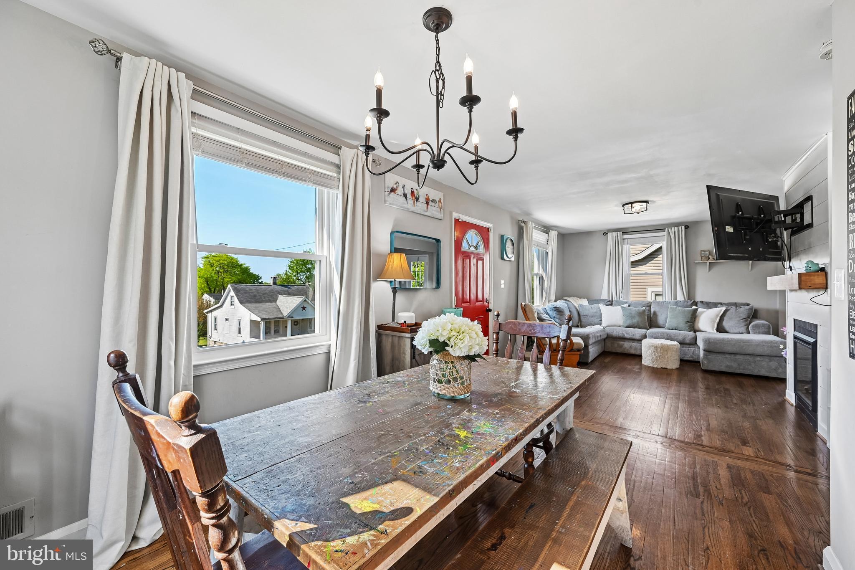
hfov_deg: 104.3
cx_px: 428
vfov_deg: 81.2
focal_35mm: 14
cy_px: 285
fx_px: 332
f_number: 8
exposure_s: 1/20
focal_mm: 14
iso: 100
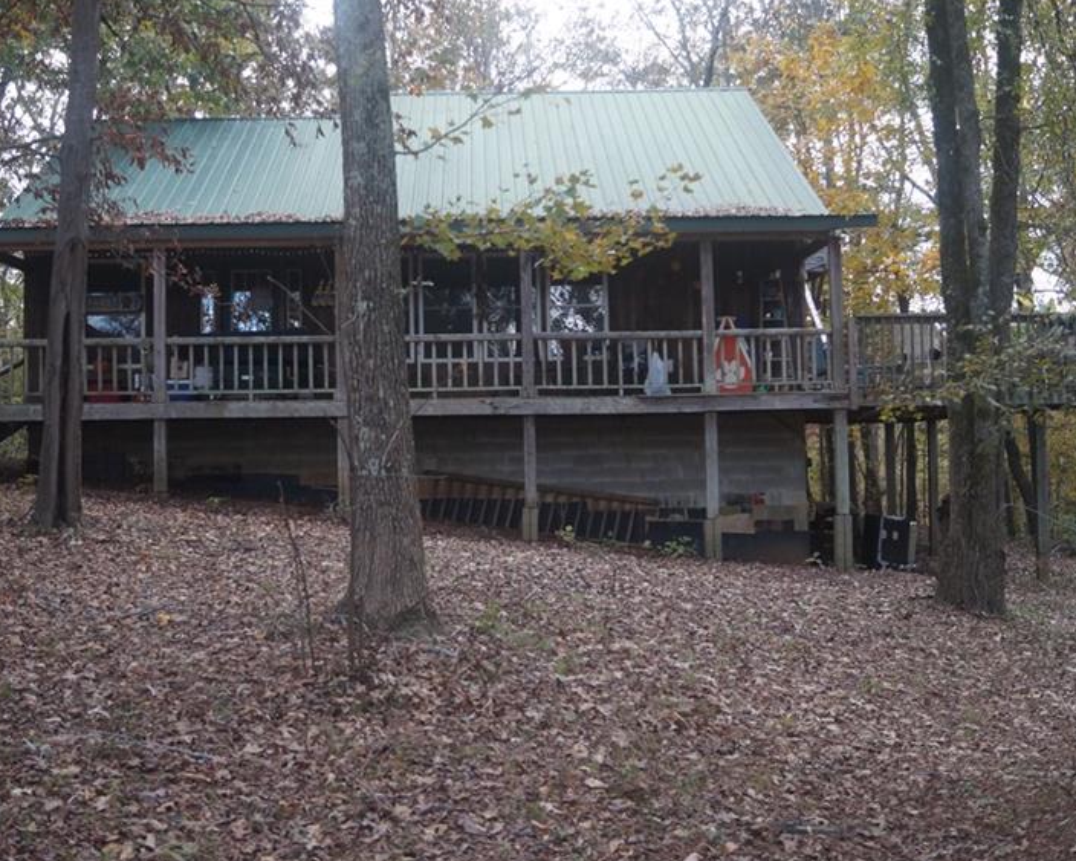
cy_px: 361
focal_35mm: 45
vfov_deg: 33.4
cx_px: 500
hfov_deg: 41.1
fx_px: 1433
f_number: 4
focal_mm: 22
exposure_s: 1/160
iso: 640
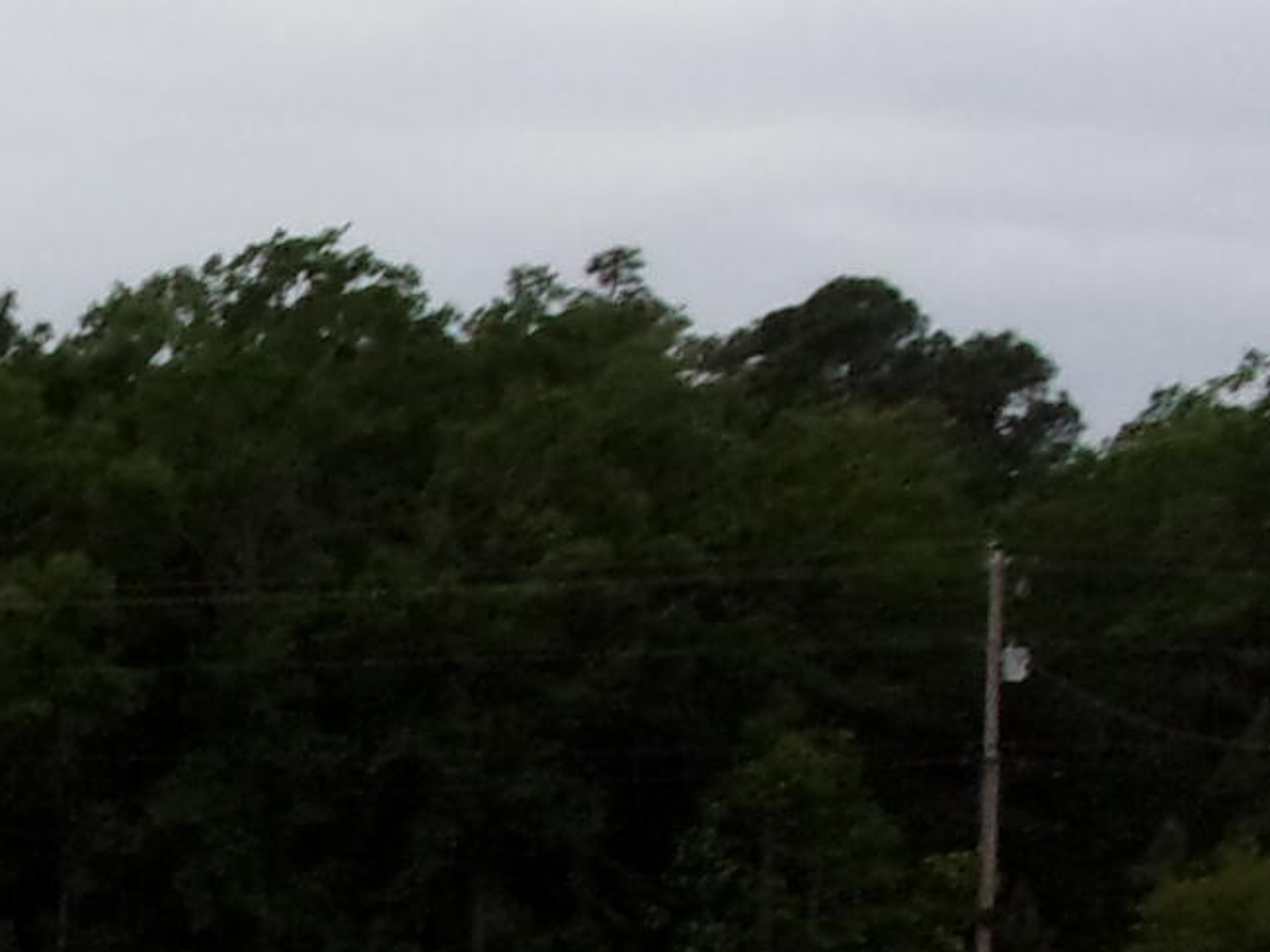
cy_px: 1241
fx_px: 4732
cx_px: -628
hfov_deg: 14.3
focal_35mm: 129
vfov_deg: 11.2
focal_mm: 5.1
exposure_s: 1/100
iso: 200
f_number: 10.8
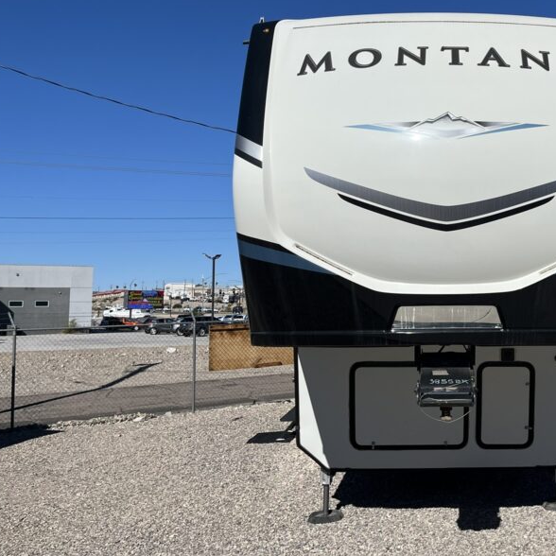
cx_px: 455
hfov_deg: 40.0
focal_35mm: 40
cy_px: 224
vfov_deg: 41.7
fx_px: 727
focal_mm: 5.1
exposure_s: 1/9901
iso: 50
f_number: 1.6
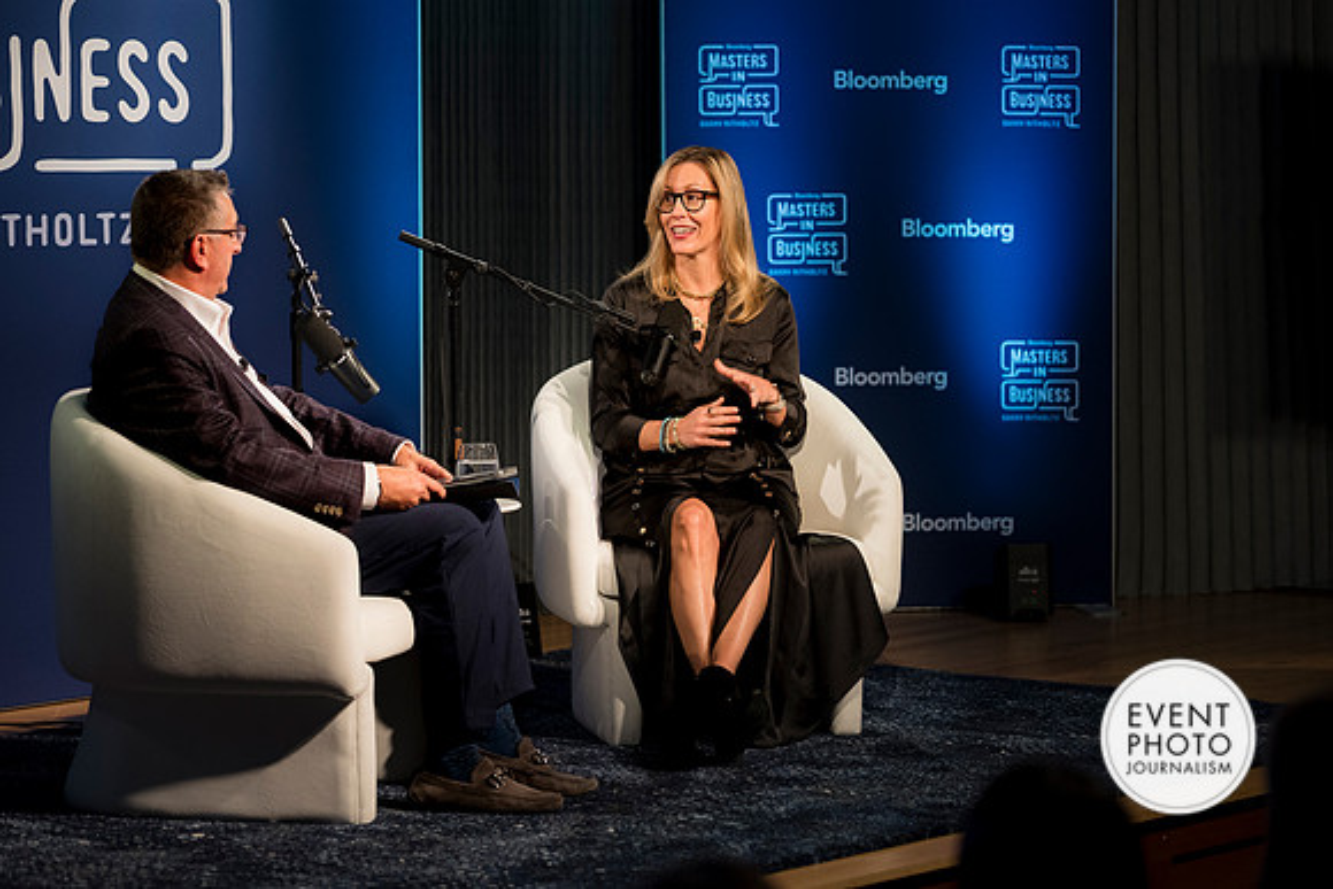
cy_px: 421
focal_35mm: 109
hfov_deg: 18.8
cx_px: 702
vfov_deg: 12.6
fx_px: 4030
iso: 1250
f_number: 2.8
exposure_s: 1/125
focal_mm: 102
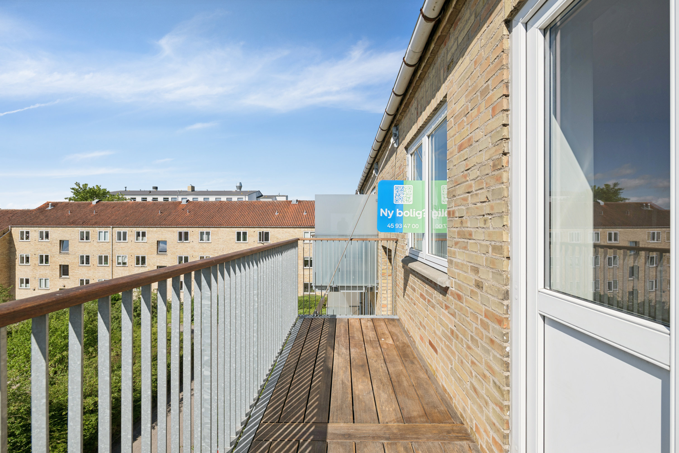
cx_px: 340
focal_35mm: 15
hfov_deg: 100.4
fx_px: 283
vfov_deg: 77.3
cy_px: 226
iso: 160
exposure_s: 1/500
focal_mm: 15
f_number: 9
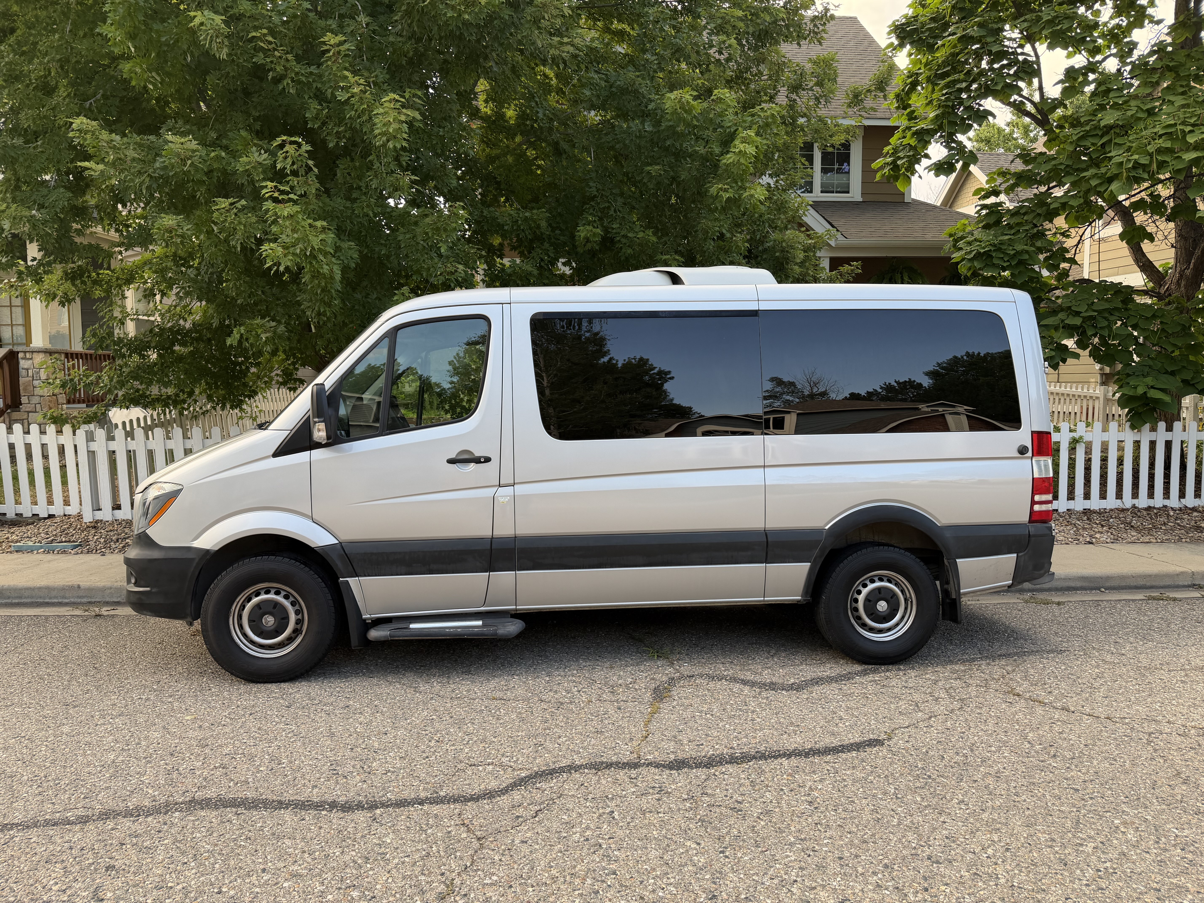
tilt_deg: -2.5
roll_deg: +1.0
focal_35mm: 24
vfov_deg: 56.8
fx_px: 835
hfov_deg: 71.6
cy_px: 452
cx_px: 602
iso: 64
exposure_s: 1/224
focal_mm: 6.76
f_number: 1.78
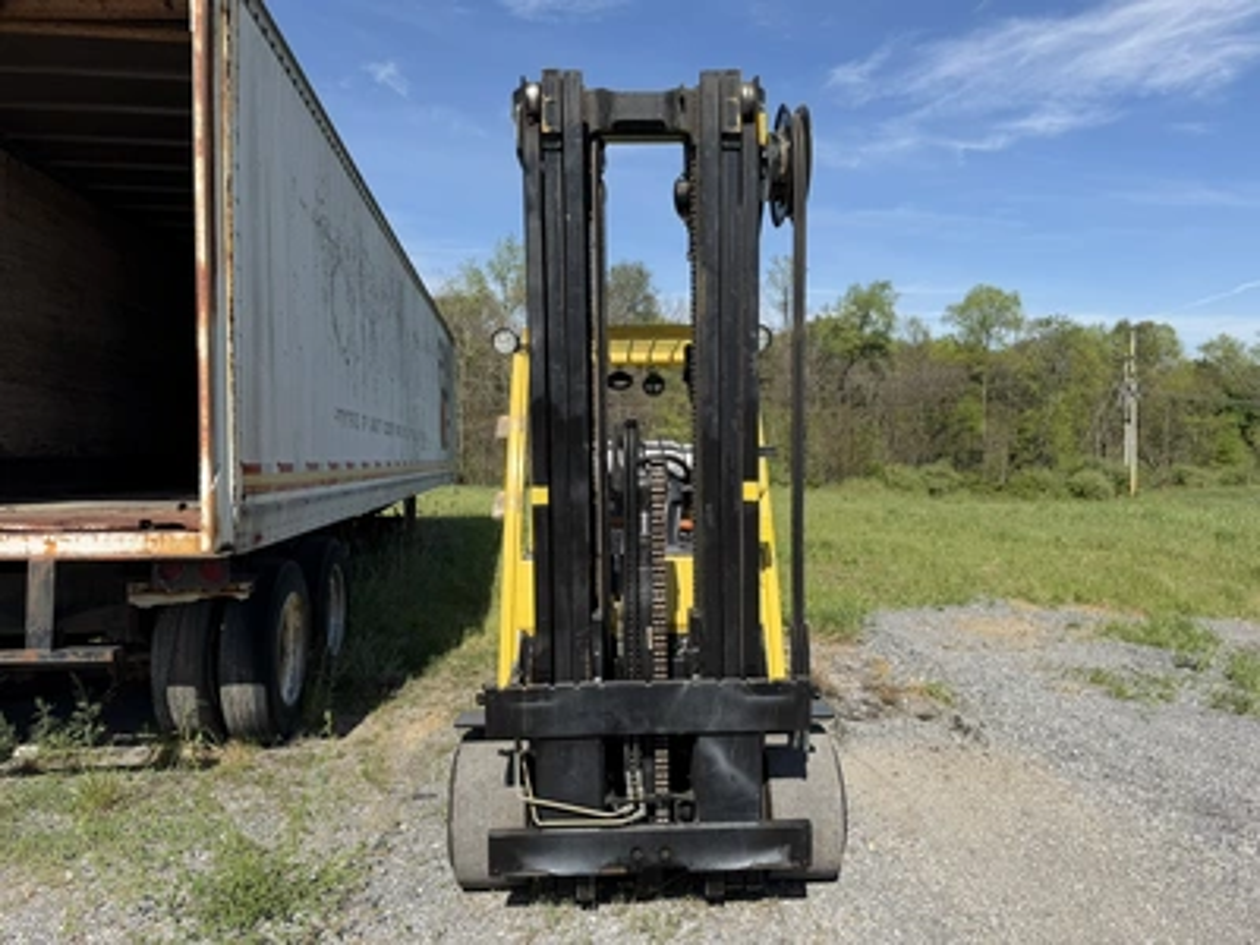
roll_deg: -0.3
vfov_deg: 56.8
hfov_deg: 71.6
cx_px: 630
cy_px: 472
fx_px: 874
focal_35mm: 24
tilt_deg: -1.3
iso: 80
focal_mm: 6.76
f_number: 1.78
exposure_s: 1/4405
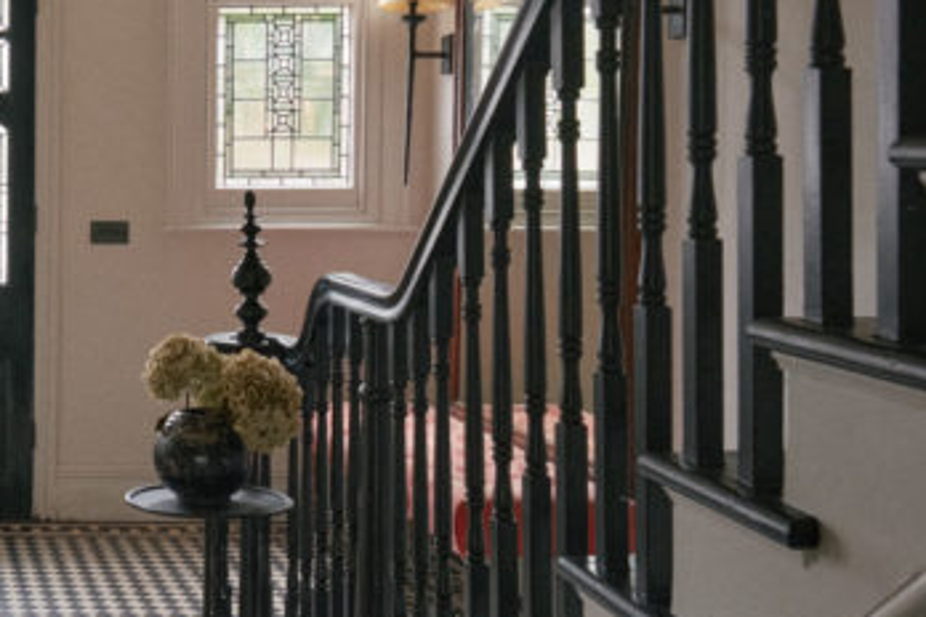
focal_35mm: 53
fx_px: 1363
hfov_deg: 32.9
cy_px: 168
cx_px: -93
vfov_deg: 25.3
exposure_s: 1/60
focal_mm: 16
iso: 1600
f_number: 5.6
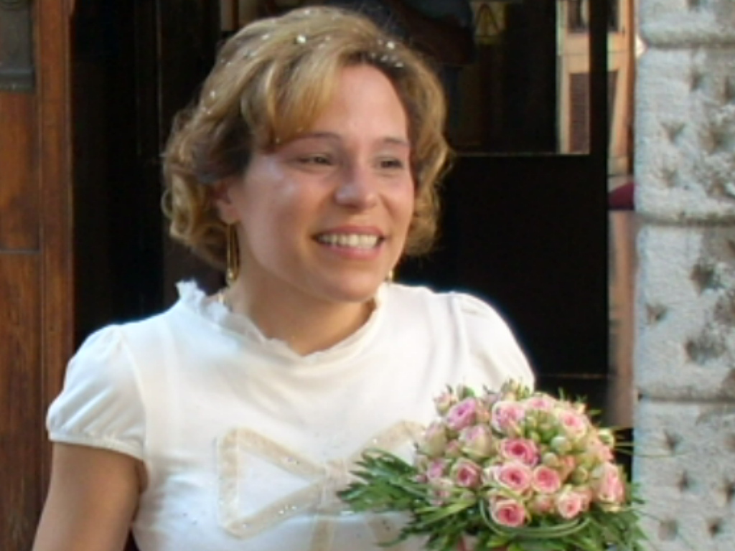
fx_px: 786
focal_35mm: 37
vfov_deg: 38.7
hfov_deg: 50.1
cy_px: 276
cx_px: 368
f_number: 2.8
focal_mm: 6.2
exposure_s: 1/88.6
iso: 64
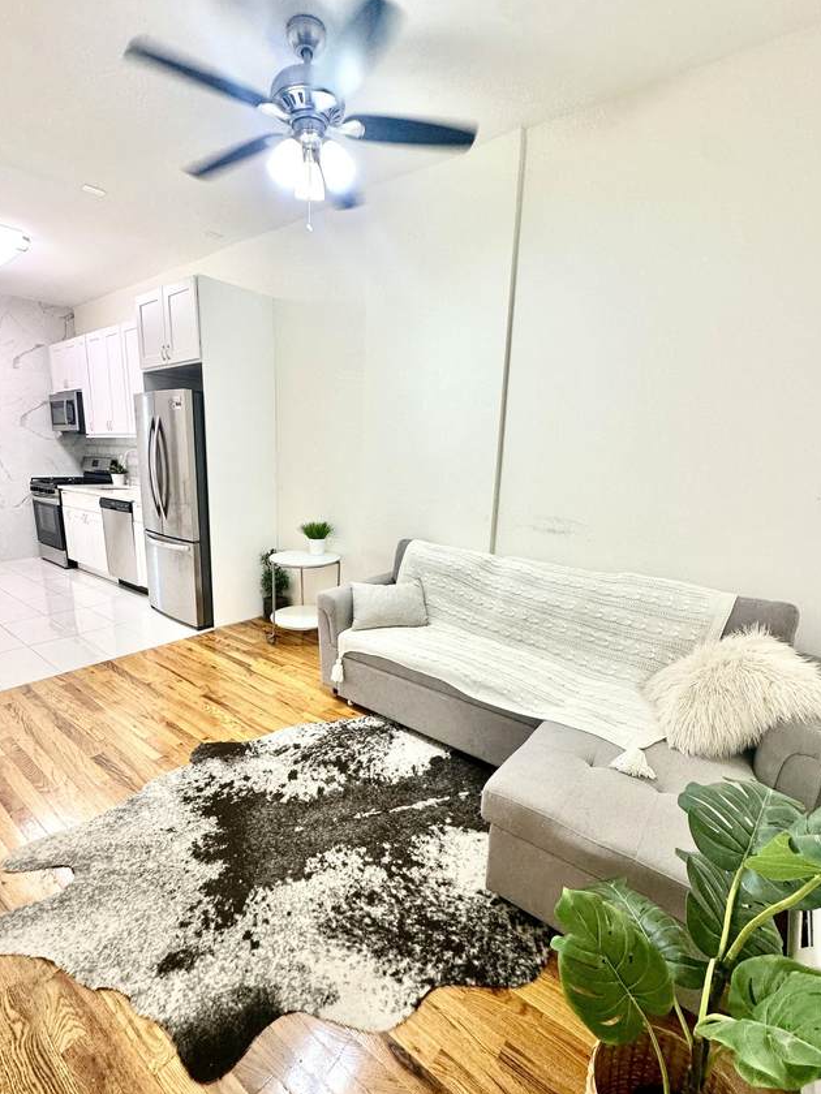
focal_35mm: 16
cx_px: 377
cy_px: 577
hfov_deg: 78.0
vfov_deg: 94.4
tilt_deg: -12.8
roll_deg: -2.6
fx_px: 506
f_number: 2.2
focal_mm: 2.22
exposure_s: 1/120
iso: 160
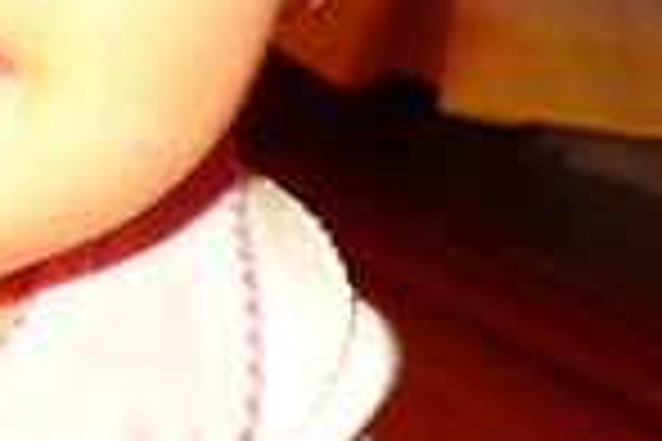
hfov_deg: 19.0
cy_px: 22
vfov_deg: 12.9
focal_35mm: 105
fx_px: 1931
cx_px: 14
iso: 100
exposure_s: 1/30
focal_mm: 6.1
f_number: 2.8
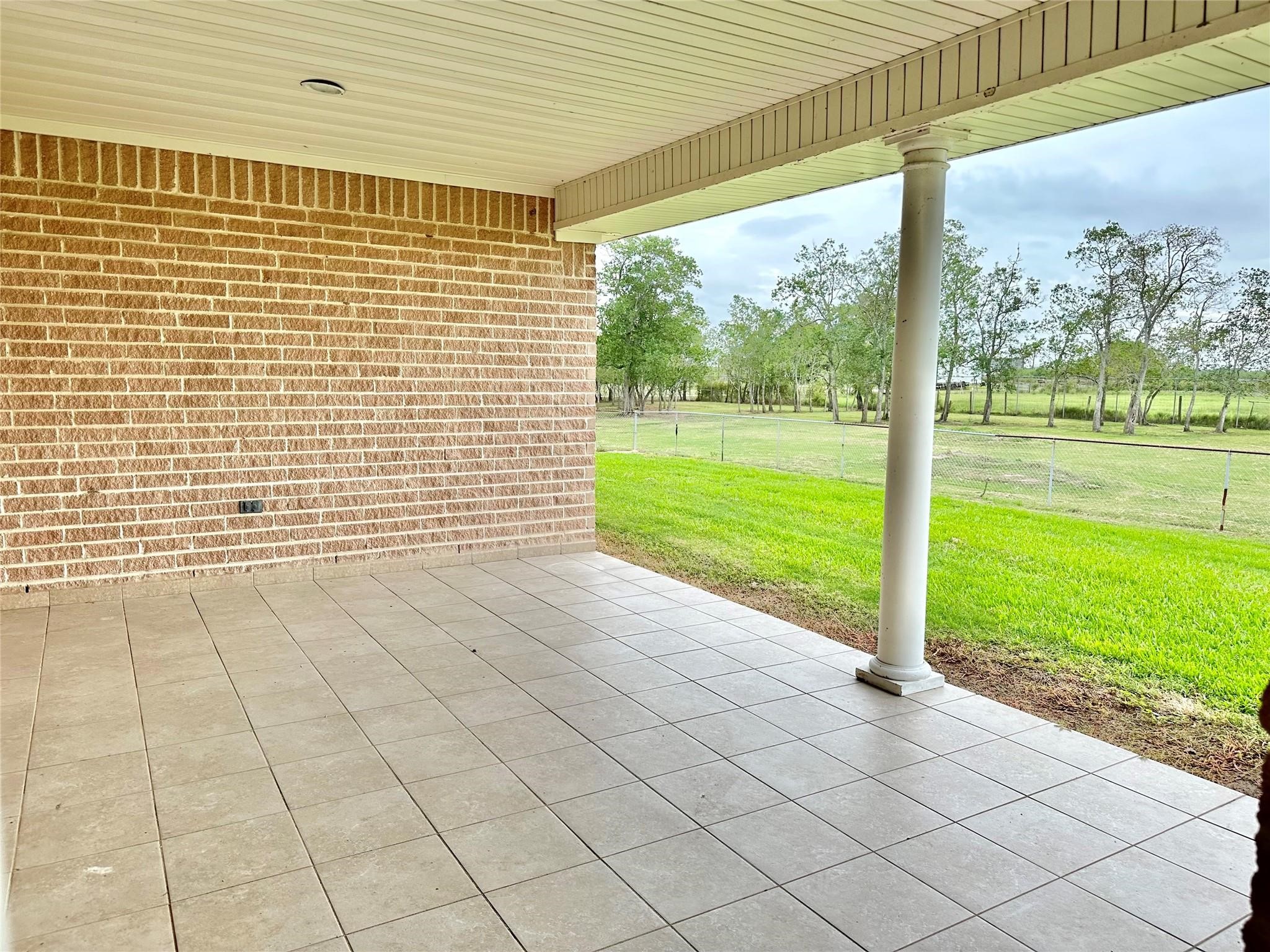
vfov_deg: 56.8
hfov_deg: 71.6
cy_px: 476
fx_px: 881
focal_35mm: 24
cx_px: 635
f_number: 1.78
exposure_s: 1/291
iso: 80
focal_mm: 6.86
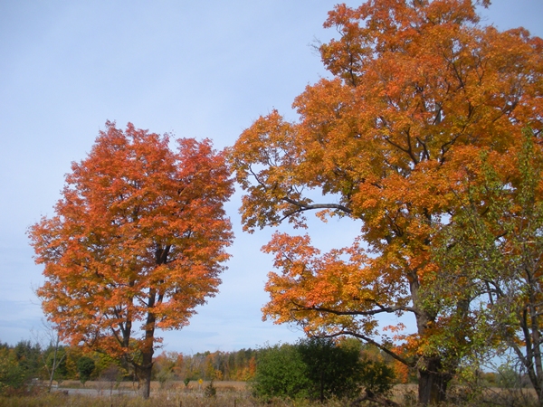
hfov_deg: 51.4
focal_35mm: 36
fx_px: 565
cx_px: 272
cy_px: 204
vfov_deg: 39.7
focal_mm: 6.3
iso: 64
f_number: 3.5
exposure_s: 1/651
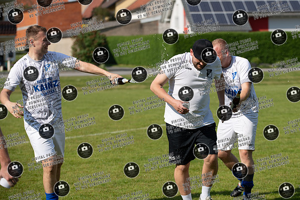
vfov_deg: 11.1
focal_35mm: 124
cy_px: 79
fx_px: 1031
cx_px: 182
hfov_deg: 16.5
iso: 100
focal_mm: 102
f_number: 3.5
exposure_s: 1/1600
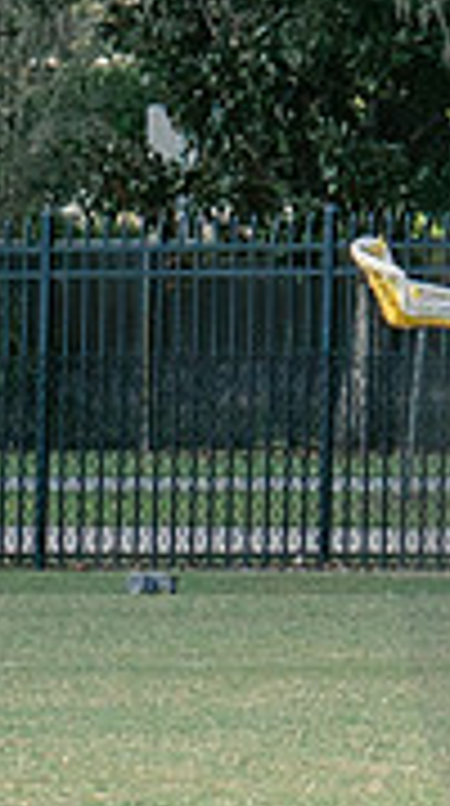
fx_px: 16099
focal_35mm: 755
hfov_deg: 1.6
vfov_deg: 2.9
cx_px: 1737
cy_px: 306
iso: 250
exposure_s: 1/800
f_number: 5.6
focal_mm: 70
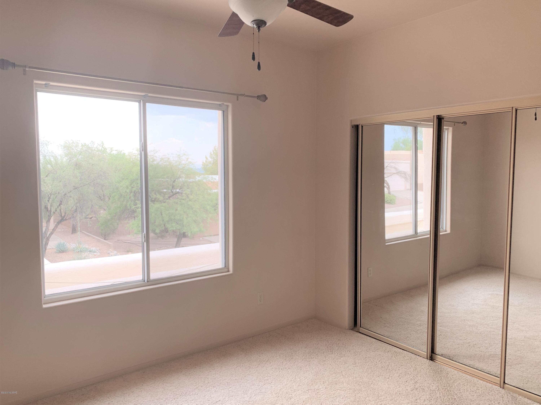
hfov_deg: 67.3
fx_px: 406
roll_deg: -2.4
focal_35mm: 26
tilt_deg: -3.4
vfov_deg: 53.1
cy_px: 202
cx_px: 270
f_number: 1.8
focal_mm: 4.25
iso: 40
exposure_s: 1/121
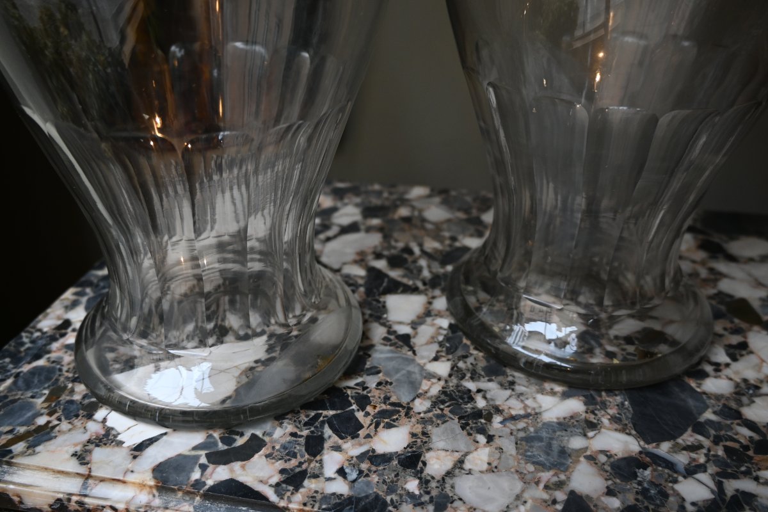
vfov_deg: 40.8
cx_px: 384
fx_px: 688
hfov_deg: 58.3
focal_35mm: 32
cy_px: 256
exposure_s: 1/125
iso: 500
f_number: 3.5
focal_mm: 21.5
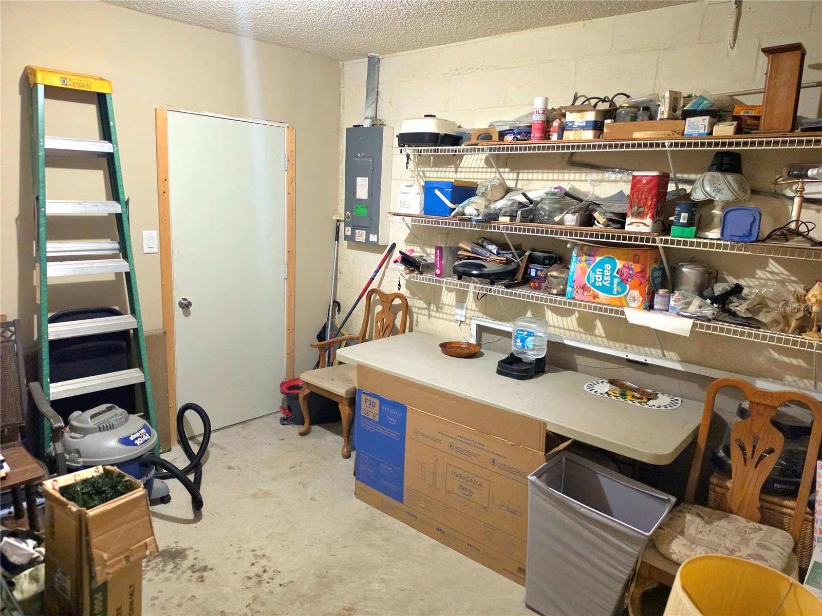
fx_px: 546
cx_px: 411
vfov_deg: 58.9
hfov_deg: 73.9
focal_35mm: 23
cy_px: 308
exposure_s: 1/120
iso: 1000
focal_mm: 6.5
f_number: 1.4
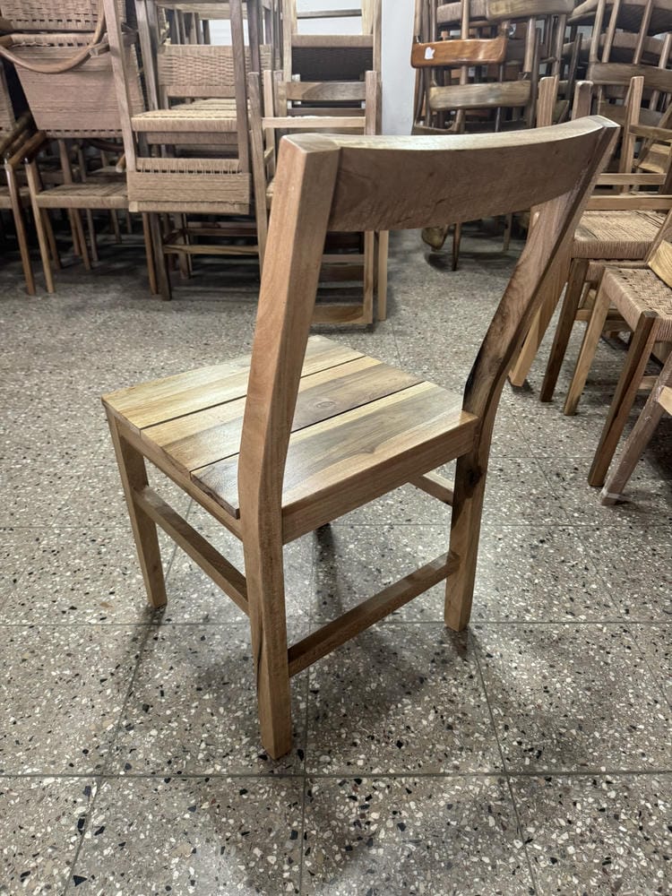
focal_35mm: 24
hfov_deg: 56.8
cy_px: 448
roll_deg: +1.2
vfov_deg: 71.6
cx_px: 336
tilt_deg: -27.1
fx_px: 621
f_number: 1.78
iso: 320
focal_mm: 6.76
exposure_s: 1/50
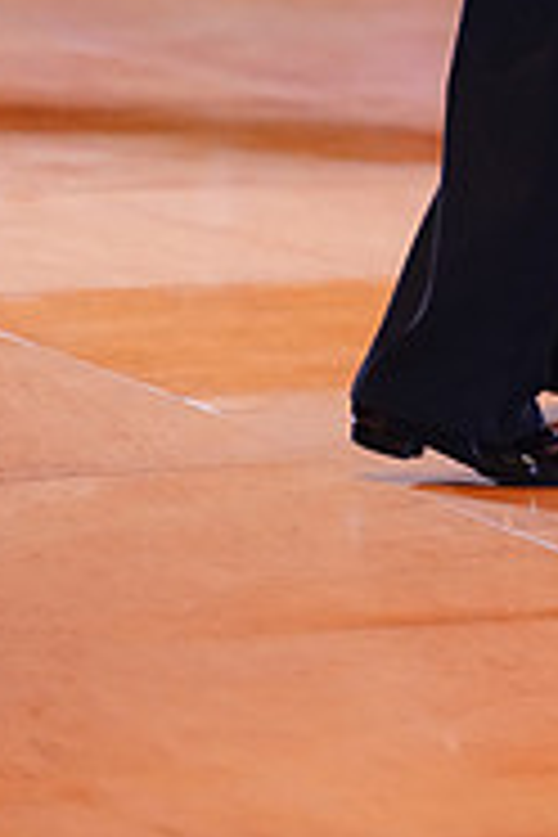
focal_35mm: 448
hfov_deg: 3.1
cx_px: 659
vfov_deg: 4.6
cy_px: -292
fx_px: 10415
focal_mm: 144
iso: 5000
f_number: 2.8
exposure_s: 1/400
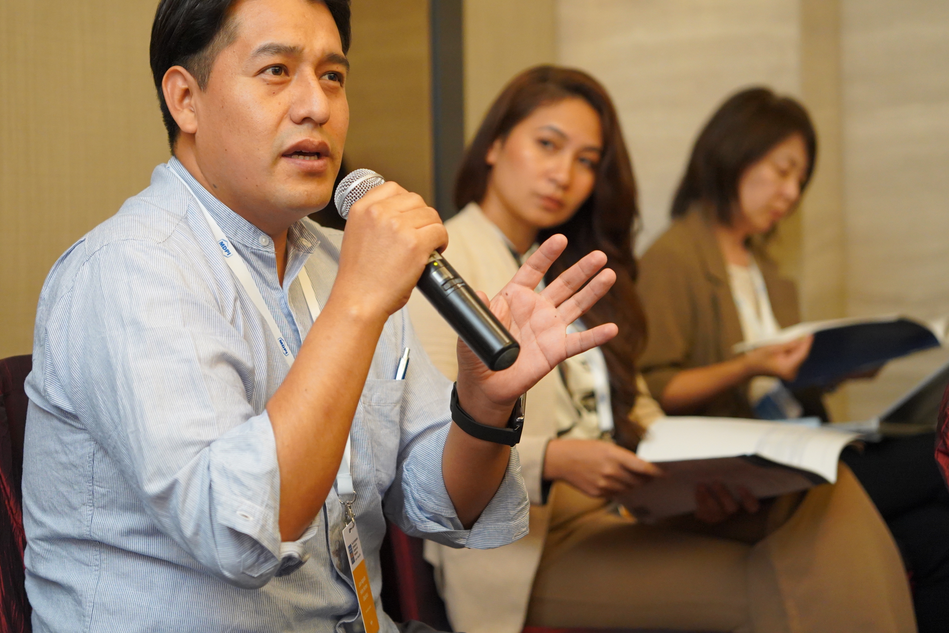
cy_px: 239
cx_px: 384
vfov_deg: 17.2
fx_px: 2086
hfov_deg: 25.6
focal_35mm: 79
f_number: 2.8
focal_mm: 61.1
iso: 5000
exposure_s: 1/125
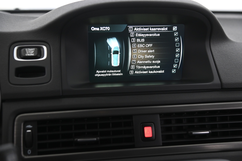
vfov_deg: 25.9
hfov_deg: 38.2
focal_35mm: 52
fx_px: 349
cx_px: 121
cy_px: 80
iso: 2000
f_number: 4
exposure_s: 1/25
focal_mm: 52
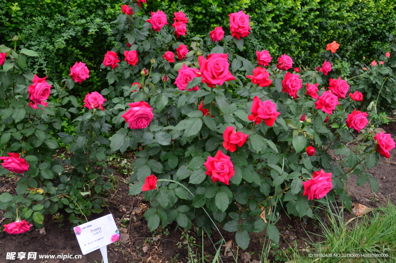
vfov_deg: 39.9
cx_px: 198
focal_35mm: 33
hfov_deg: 57.3
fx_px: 363
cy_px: 132
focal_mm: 22
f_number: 16
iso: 1250
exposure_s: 1/250
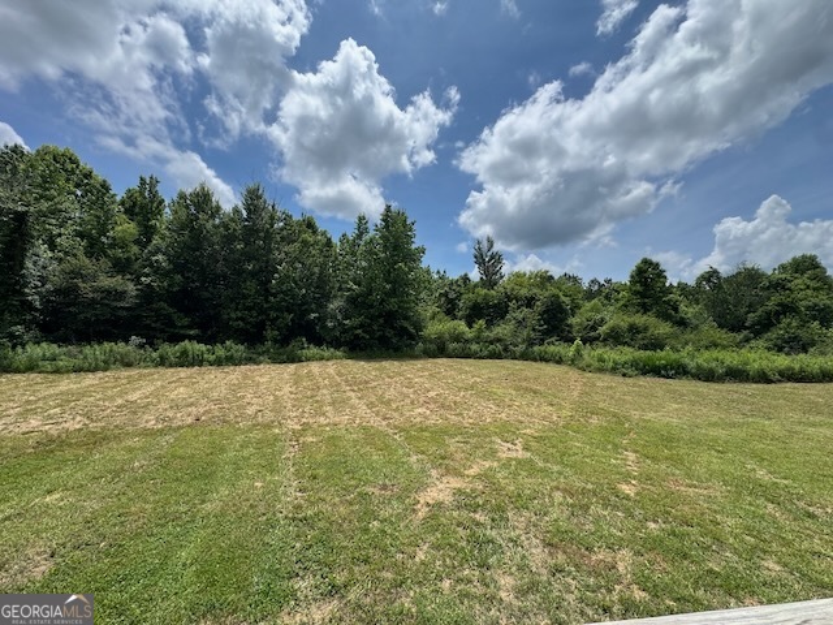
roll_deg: -1.7
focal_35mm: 14
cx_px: 416
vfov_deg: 85.7
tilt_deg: +2.4
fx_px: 337
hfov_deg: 102.1
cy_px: 312
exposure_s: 1/2770
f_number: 2.2
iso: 50
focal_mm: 2.22
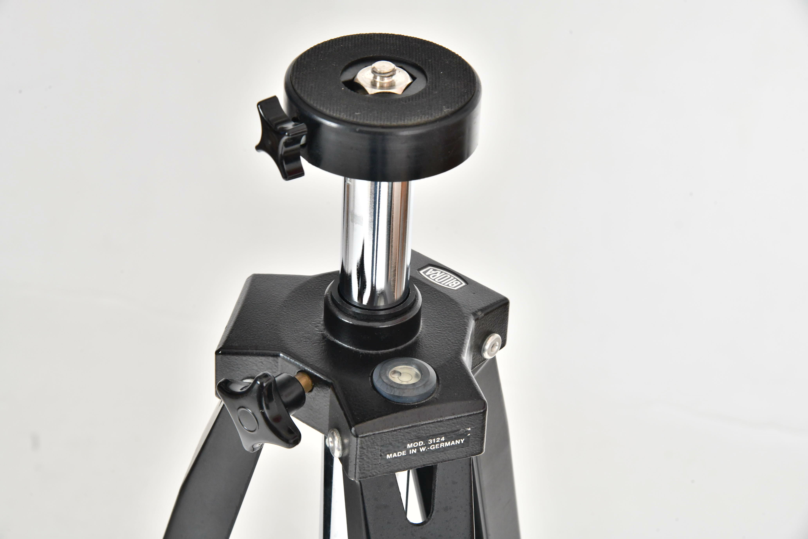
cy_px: 270
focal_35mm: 86
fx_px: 1930
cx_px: 404
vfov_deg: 15.9
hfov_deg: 23.6
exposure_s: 1/125
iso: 1600
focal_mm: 86
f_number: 14
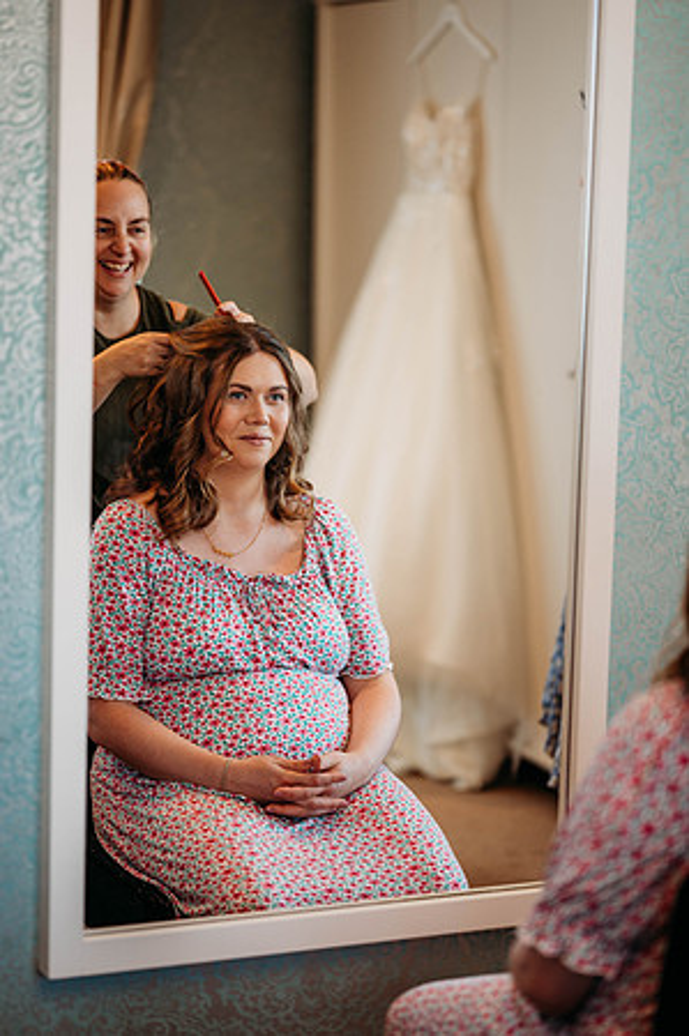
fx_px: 2446
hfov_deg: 16.0
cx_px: 344
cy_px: 518
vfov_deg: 23.9
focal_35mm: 85
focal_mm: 85
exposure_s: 1/200
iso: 400
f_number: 1.8
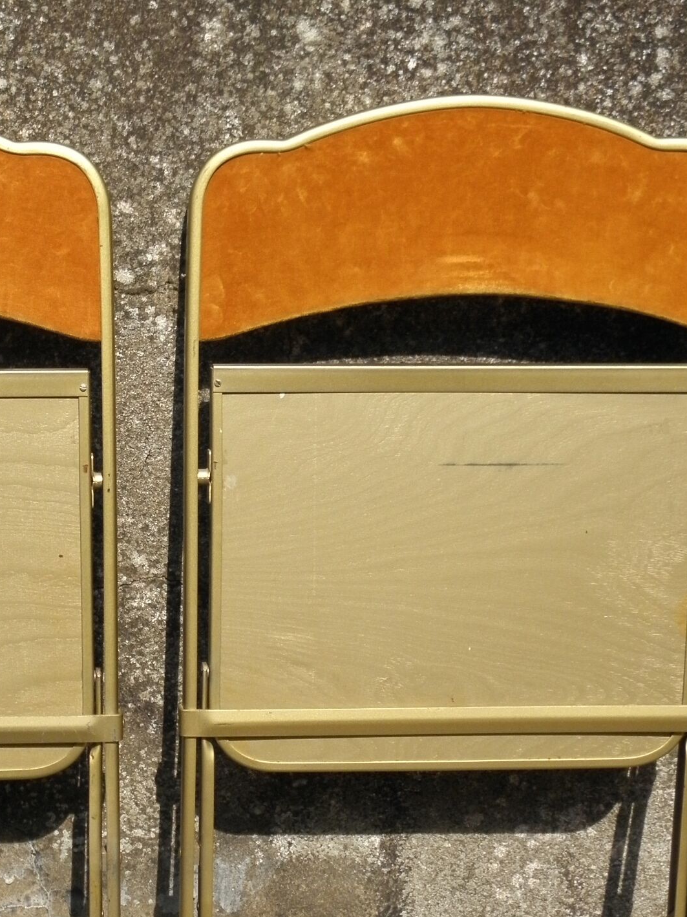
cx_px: 126
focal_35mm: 65
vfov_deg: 29.8
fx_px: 1721
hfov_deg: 22.2
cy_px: 506
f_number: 7.4
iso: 160
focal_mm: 6.4
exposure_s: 1/320
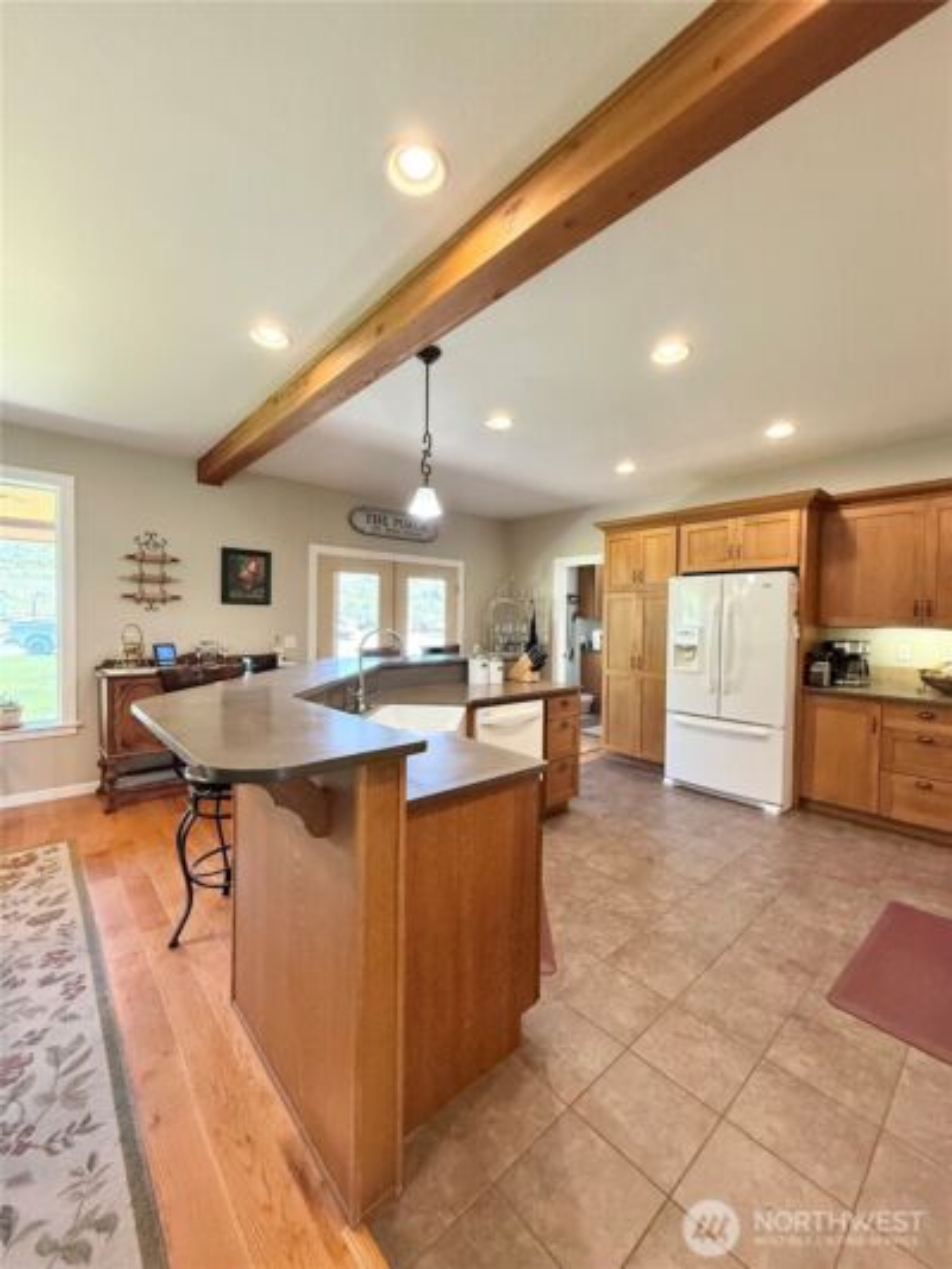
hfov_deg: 85.7
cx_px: 476
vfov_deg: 102.1
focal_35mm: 14
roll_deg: -1.2
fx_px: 513
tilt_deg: -0.7
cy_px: 634
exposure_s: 1/120
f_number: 2.2
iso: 400
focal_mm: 2.22
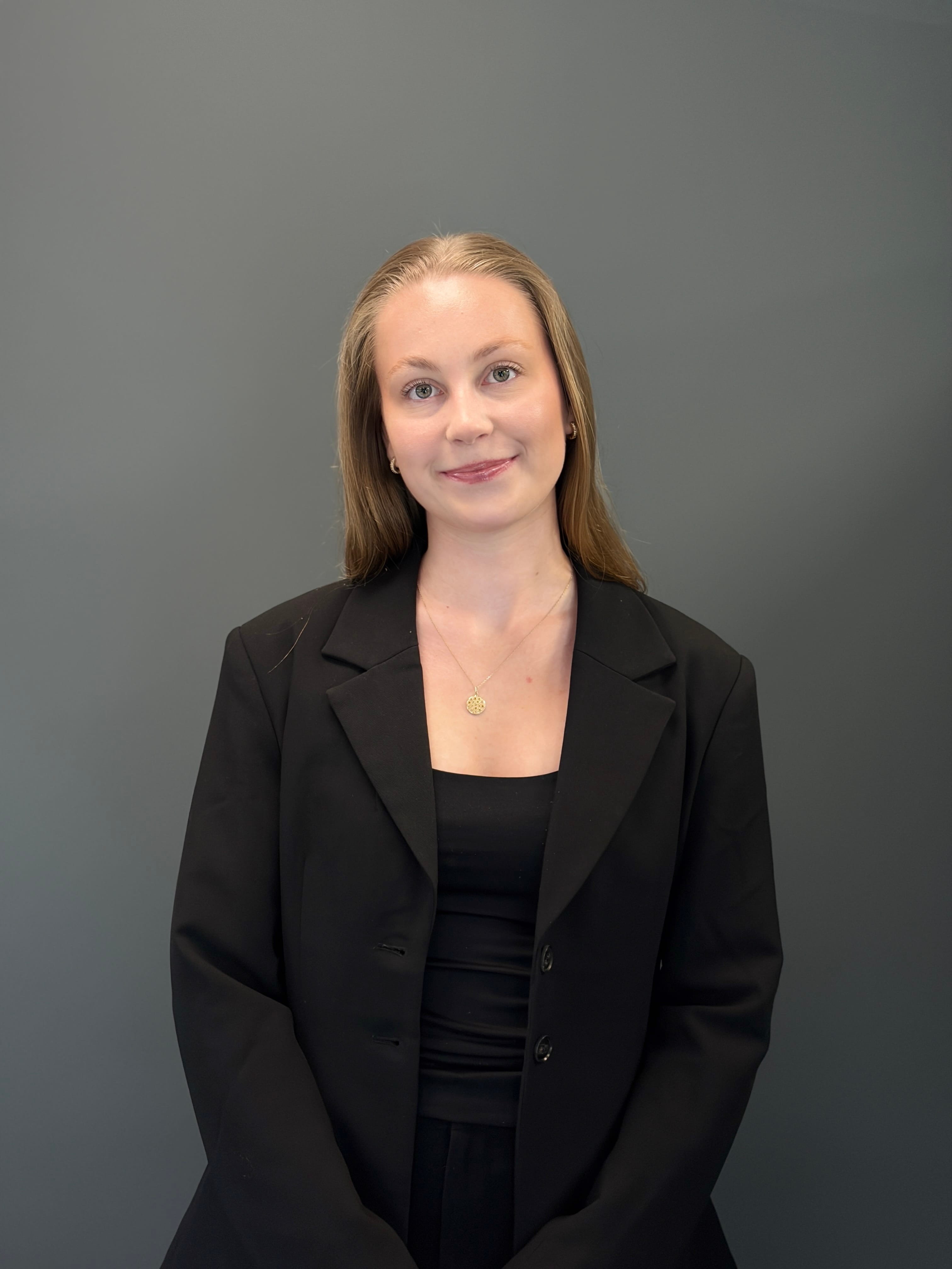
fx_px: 1907
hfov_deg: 28.0
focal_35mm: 52
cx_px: 476
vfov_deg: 36.8
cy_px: 634
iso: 100
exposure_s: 1/33
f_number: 1.6
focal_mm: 5.96
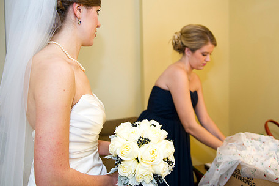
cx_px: 158
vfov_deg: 39.9
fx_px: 256
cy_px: 89
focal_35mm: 33
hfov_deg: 57.1
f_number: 2.8
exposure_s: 1/125
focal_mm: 26
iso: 640
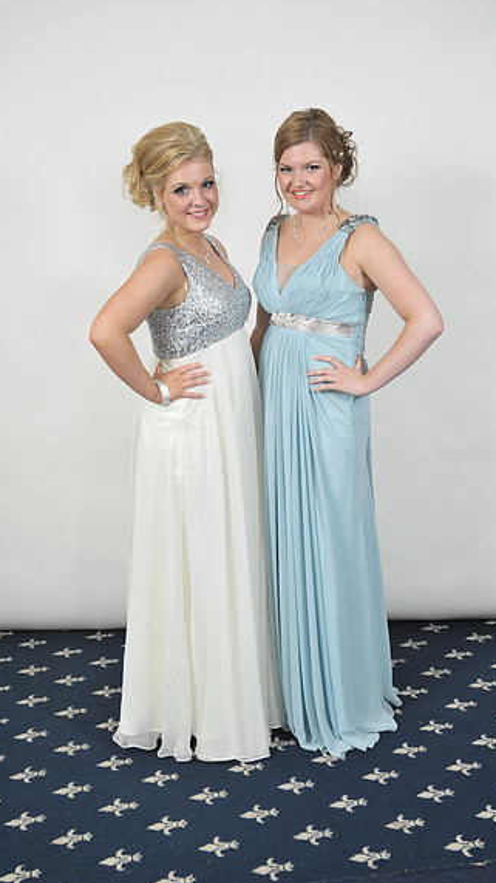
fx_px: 1195
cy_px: 440
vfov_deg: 40.6
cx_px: 270
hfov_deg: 23.4
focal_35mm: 51
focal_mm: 48
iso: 1000
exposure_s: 1/160
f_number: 7.1
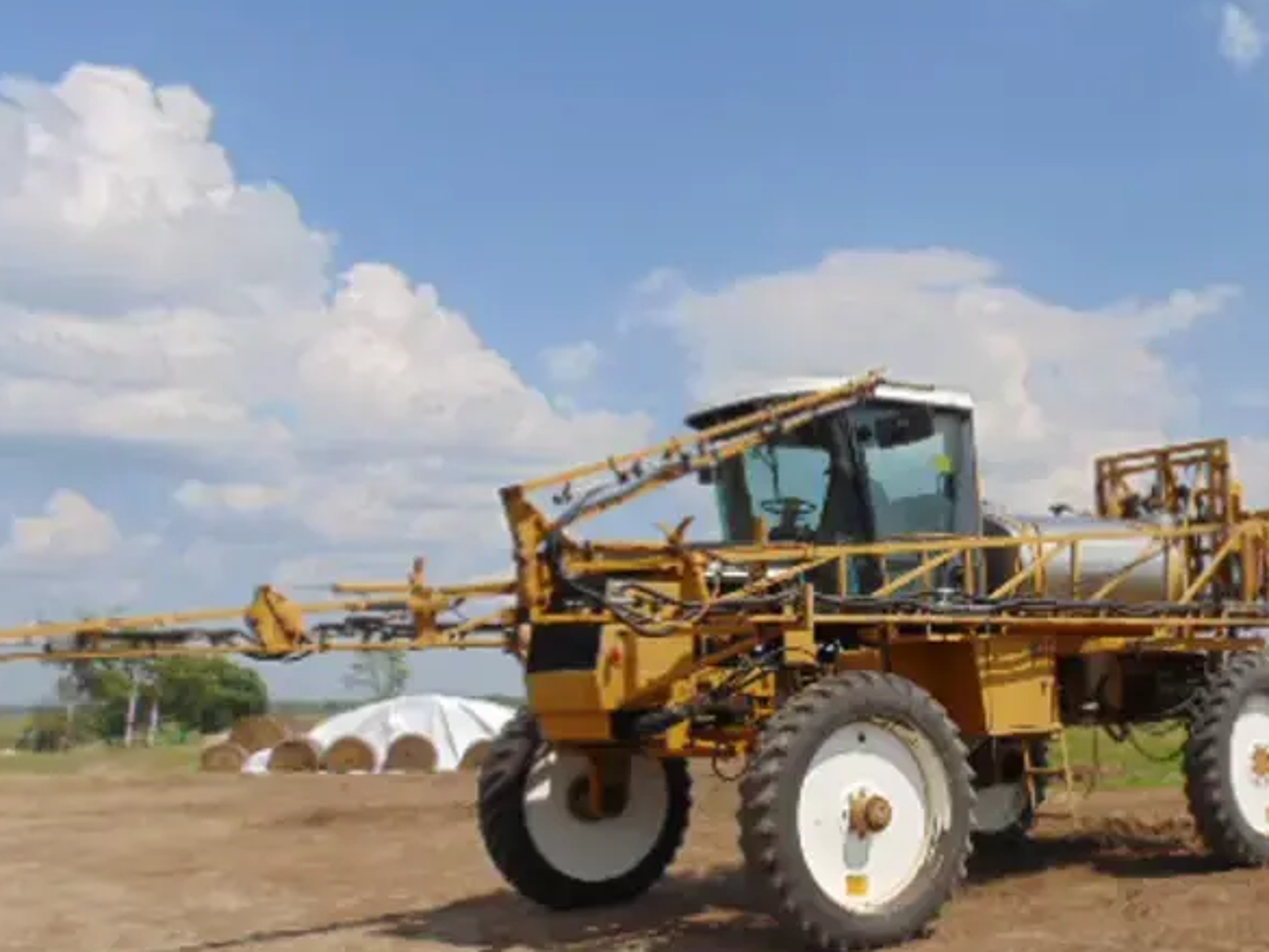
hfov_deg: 45.0
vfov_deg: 34.7
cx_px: 866
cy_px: 670
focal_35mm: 41
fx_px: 1503
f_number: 7.7
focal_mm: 4.5
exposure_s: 1/400
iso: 80
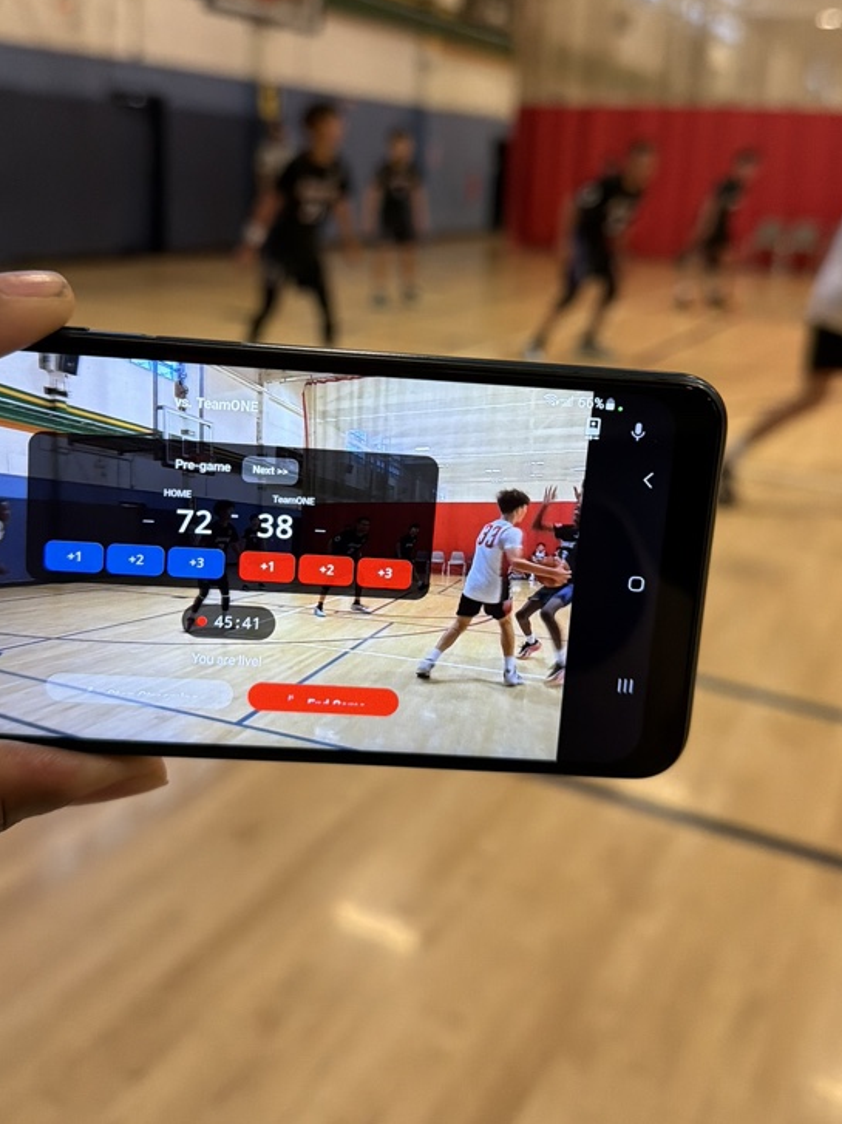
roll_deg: -3.5
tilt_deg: -13.2
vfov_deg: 54.8
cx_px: 419
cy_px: 428
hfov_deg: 42.9
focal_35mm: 33
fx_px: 1071
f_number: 1.78
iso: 400
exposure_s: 1/121
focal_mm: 6.76
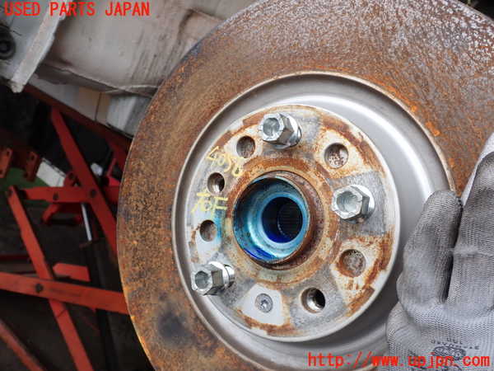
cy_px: 186
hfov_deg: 60.0
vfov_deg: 46.8
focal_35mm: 30
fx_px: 428
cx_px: 247
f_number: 3.2
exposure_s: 1/80
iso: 100
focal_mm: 5.4
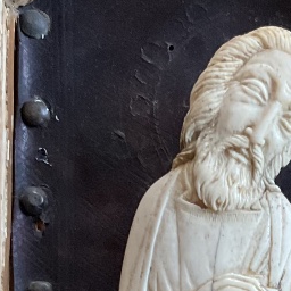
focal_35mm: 120
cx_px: 268
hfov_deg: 14.4
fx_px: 1141
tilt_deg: -86.1
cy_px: 407
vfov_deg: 13.8
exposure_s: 1/40
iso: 250
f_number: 1.8
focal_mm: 3
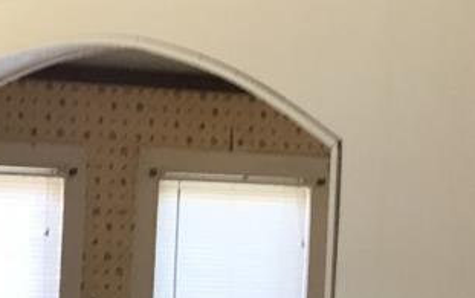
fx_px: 1853
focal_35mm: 143
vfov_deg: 9.0
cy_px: 417
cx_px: -414
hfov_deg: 13.0
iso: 25
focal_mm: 3.99
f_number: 1.8
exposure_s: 1/60
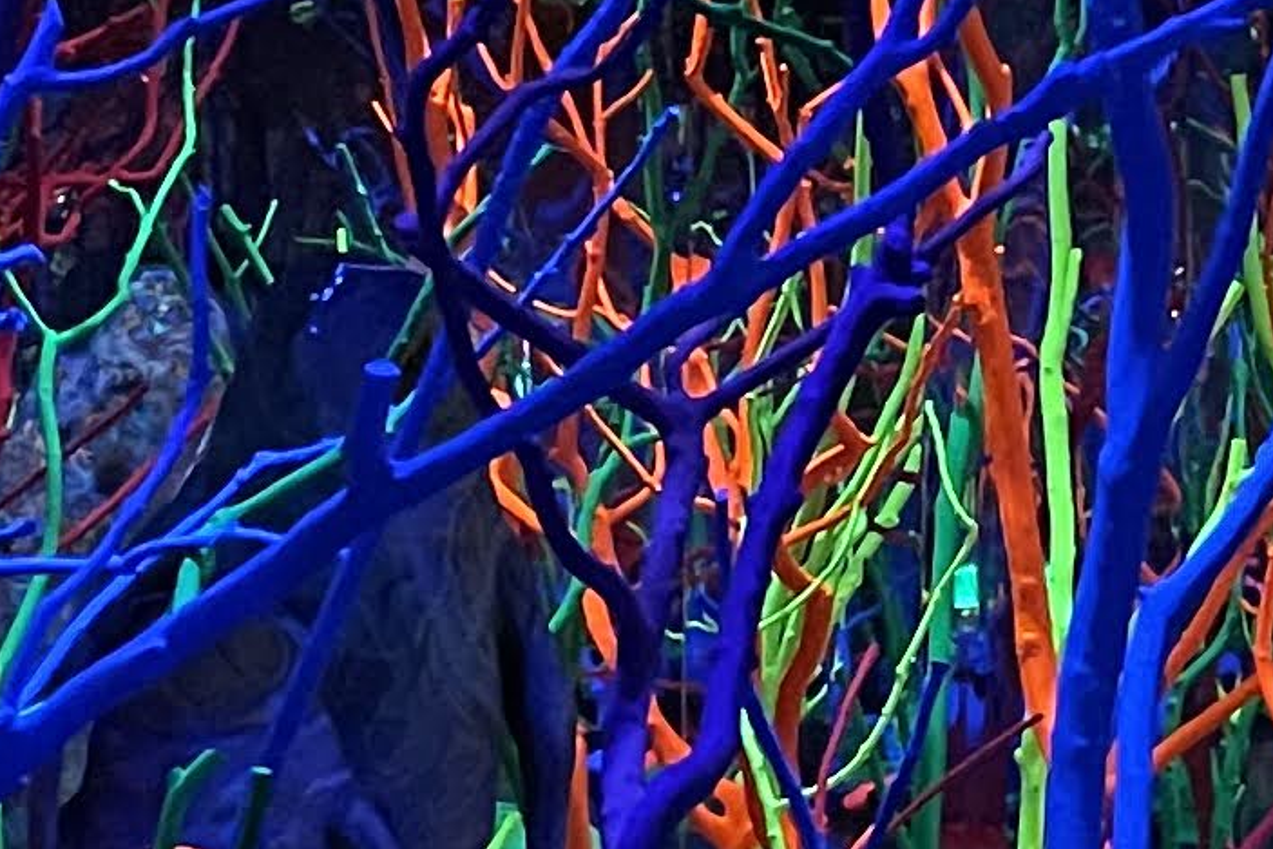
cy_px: 692
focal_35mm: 155
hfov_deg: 13.0
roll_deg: -0.6
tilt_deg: -3.9
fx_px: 5482
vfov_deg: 8.8
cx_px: 1316
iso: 800
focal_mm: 4.2
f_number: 1.6
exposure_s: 1/28
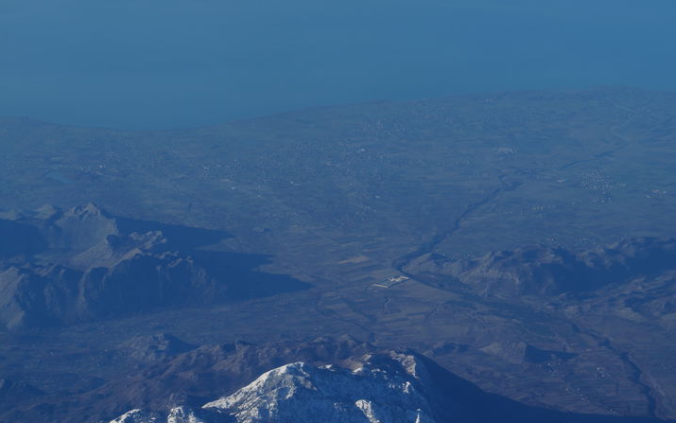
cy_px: 204
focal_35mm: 131
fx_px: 2405
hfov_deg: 16.0
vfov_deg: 10.0
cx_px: 339
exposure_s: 1/200
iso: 100
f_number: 11
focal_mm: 85
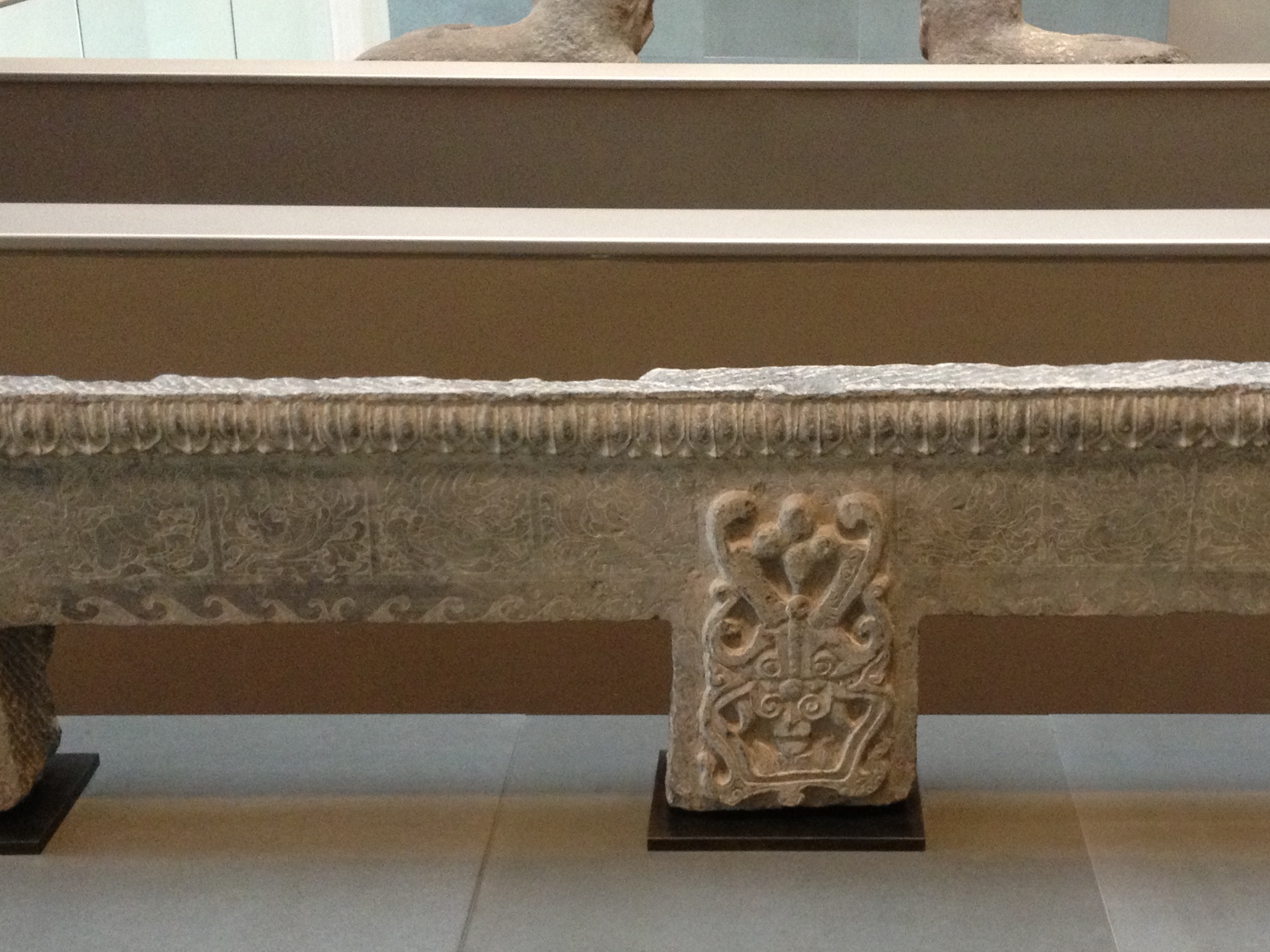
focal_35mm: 60
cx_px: 830
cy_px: 576
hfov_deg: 32.0
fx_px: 2201
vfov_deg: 24.4
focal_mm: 4.28
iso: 250
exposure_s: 1/20
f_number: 2.4
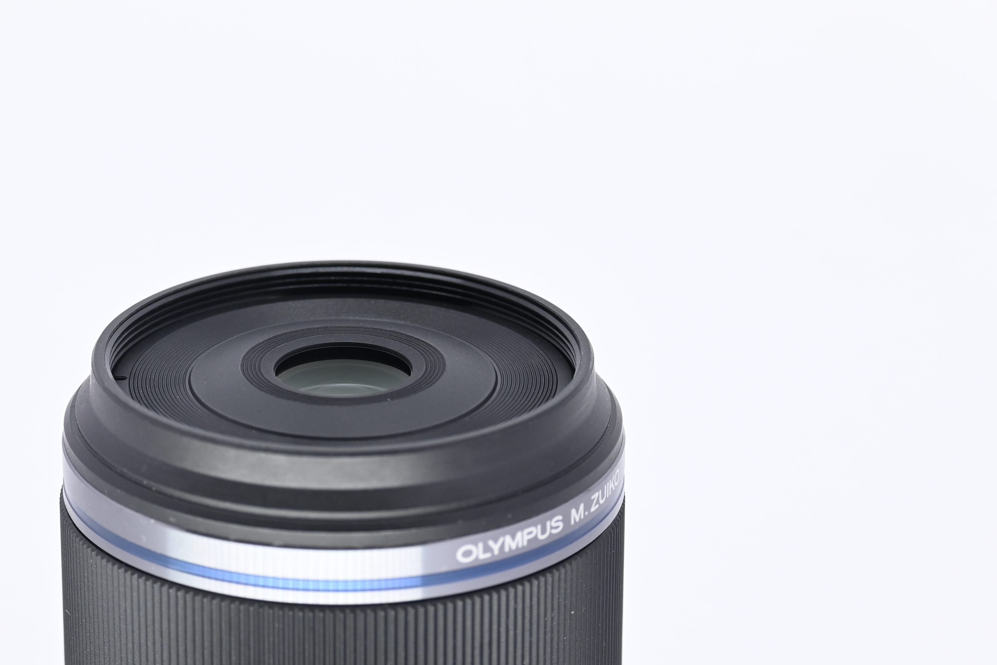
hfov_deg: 9.9
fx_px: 5732
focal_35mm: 207
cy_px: 365
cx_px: 361
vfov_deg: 6.6
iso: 500
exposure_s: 1/125
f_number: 9
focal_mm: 105
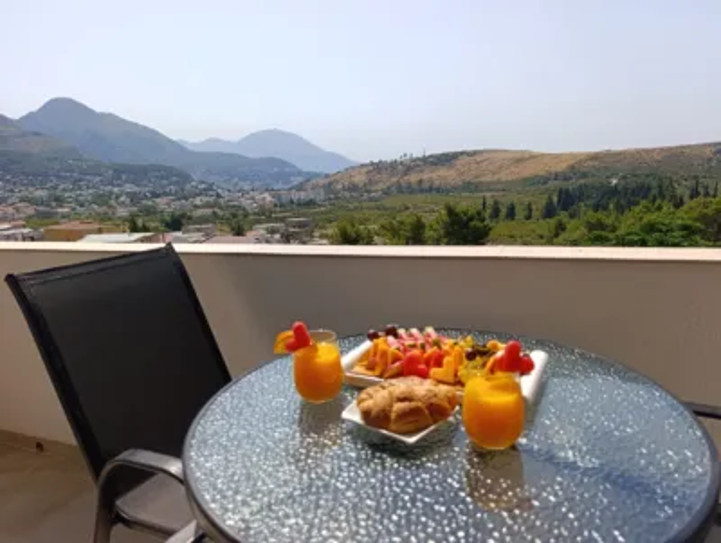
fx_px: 480
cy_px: 272
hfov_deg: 73.9
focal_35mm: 23
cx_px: 360
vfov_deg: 59.0
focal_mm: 6.14
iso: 50
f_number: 1.6
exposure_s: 1/965
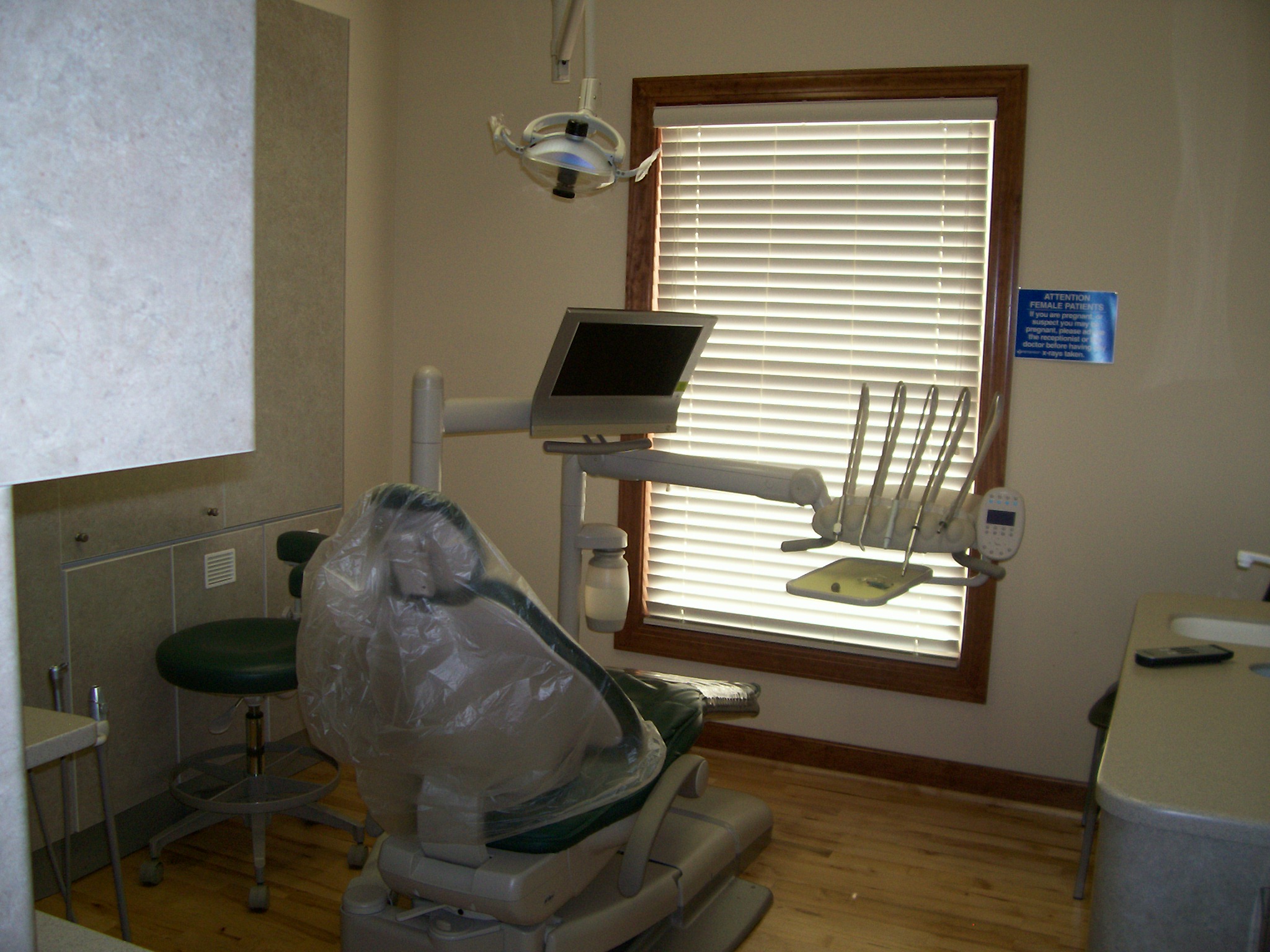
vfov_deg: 41.8
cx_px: 635
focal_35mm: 34
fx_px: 1247
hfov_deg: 54.0
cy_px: 476
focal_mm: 5.6
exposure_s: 1/64
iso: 80
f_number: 2.7
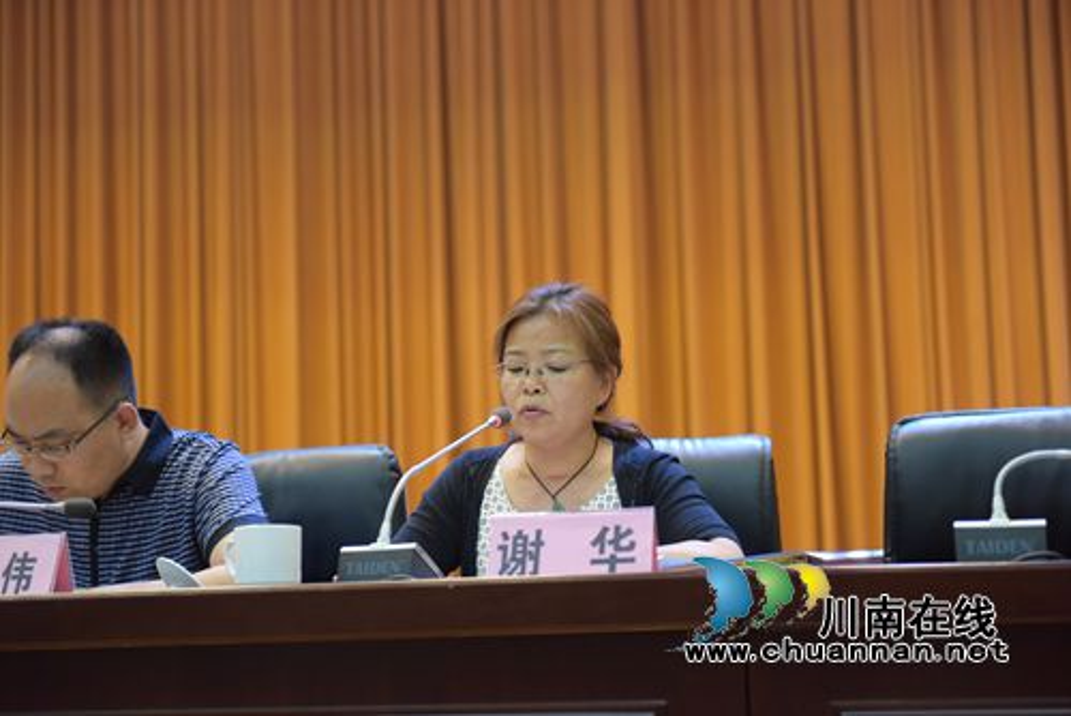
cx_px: 536
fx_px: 2084
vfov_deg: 19.5
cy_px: 358
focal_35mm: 70
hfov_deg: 28.8
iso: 2500
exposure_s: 1/250
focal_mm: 70
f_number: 2.8
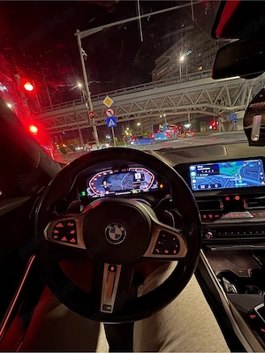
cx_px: 132
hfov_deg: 85.7
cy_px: 176
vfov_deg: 102.1
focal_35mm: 14
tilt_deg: -13.0
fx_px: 143
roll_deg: +7.6
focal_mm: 2.22
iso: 800
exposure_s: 1/10
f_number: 2.2
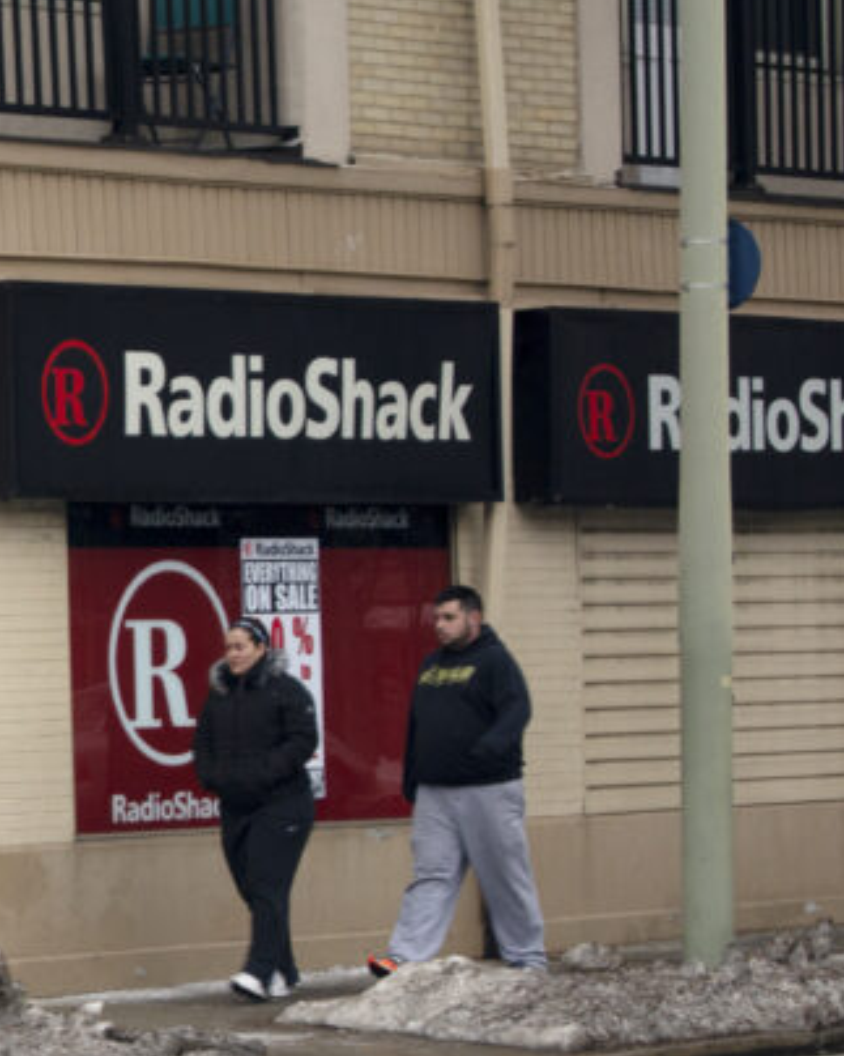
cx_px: -418
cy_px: 742
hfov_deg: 7.7
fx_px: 6128
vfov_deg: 9.8
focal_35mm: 196
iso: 250
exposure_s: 1/100
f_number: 5.6
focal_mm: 55
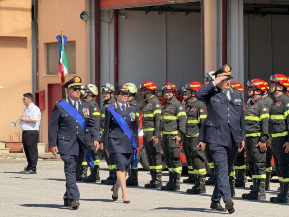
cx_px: 144
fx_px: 1670
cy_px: 108
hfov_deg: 9.9
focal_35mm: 200
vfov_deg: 7.4
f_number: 2.8
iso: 40
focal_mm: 16.89
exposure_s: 1/639
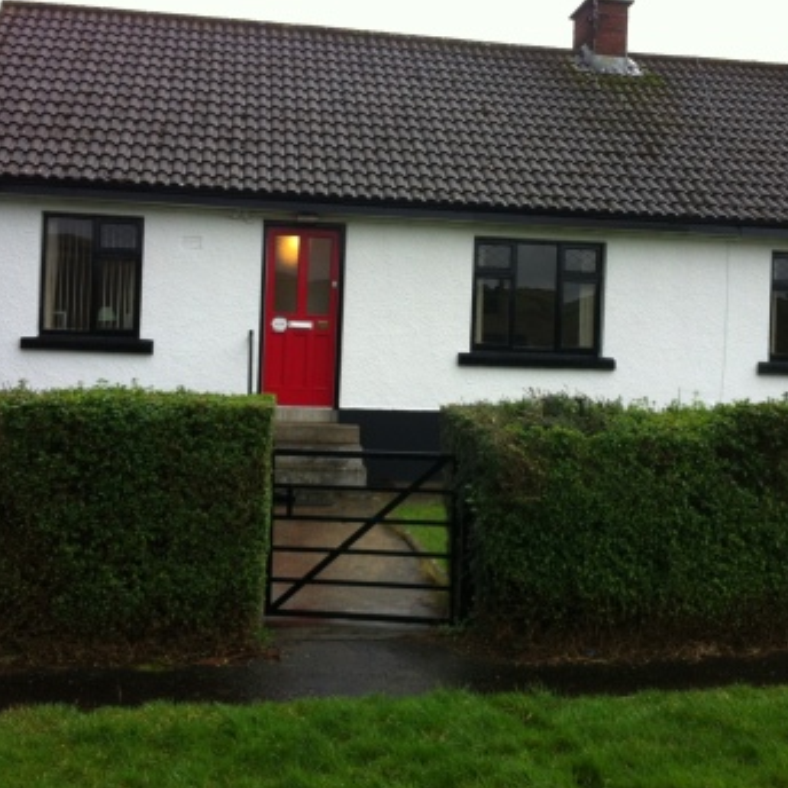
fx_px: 1185
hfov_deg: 36.8
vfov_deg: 36.8
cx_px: 412
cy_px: 355
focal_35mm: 46
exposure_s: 1/60
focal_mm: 3.85
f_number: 2.8
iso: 80
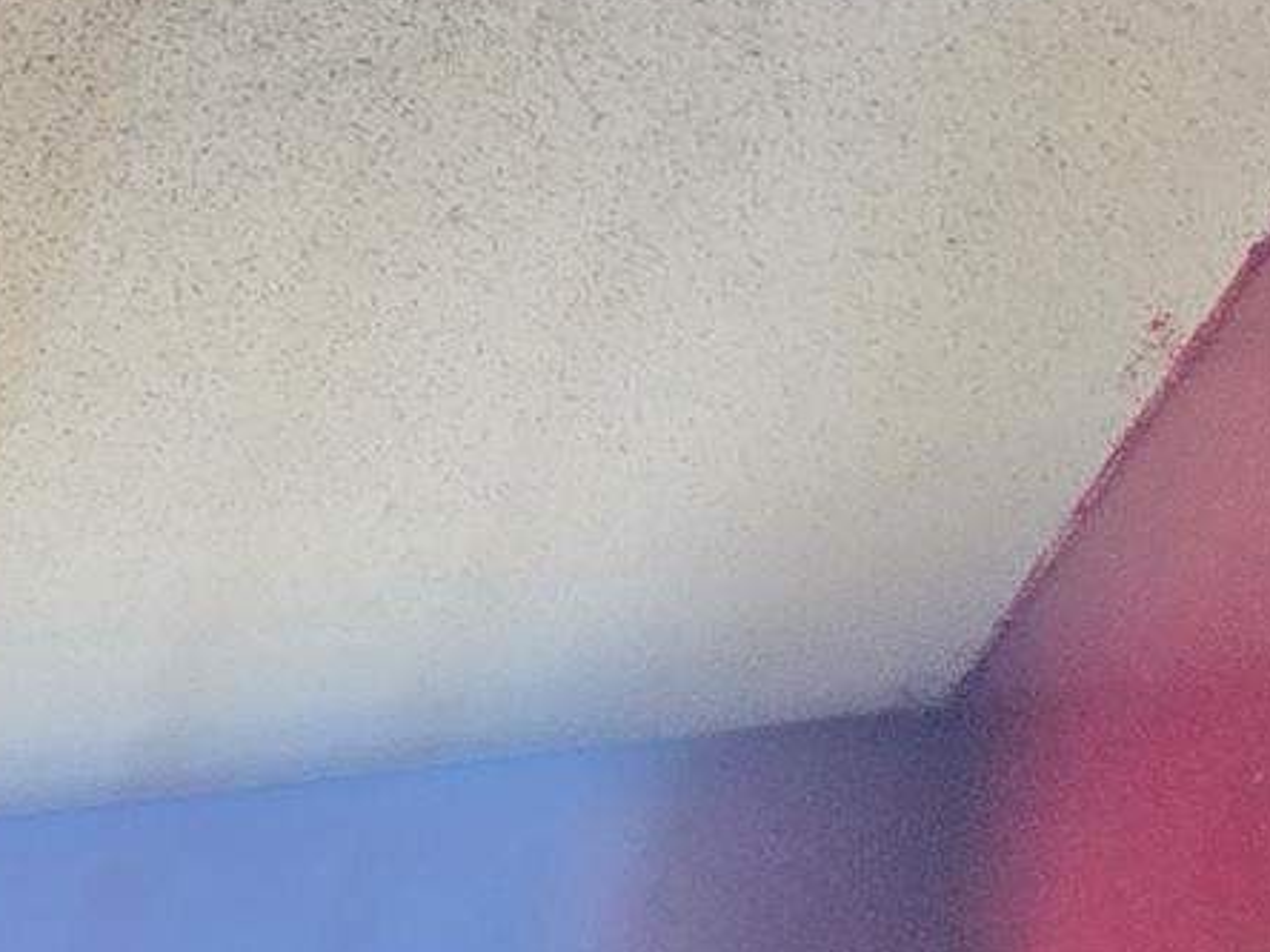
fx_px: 2201
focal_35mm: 60
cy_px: 1973
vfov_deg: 17.0
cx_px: -955
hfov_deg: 21.9
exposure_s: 1/60
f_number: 2.2
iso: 500
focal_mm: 2.2
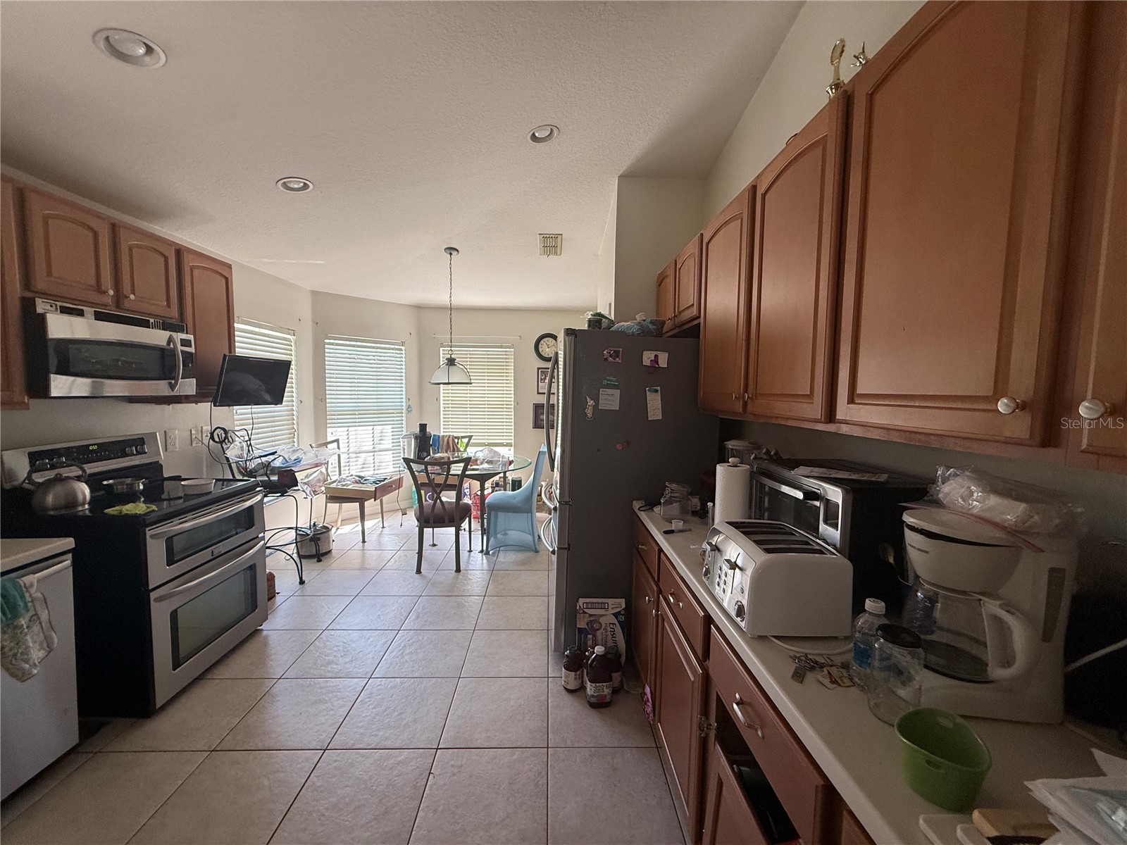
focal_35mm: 14
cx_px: 564
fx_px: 456
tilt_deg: -4.3
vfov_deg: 85.7
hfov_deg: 102.1
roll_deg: -0.8
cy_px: 422
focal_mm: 2.22
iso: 200
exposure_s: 1/99
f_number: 2.2
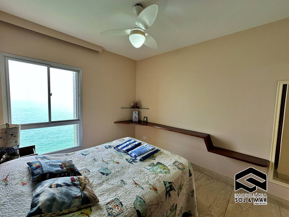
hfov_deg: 102.1
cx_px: 144
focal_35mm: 14
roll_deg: -1.5
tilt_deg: -4.0
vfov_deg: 85.7
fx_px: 117
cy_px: 108
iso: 64
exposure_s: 1/99
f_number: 2.2
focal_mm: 2.22
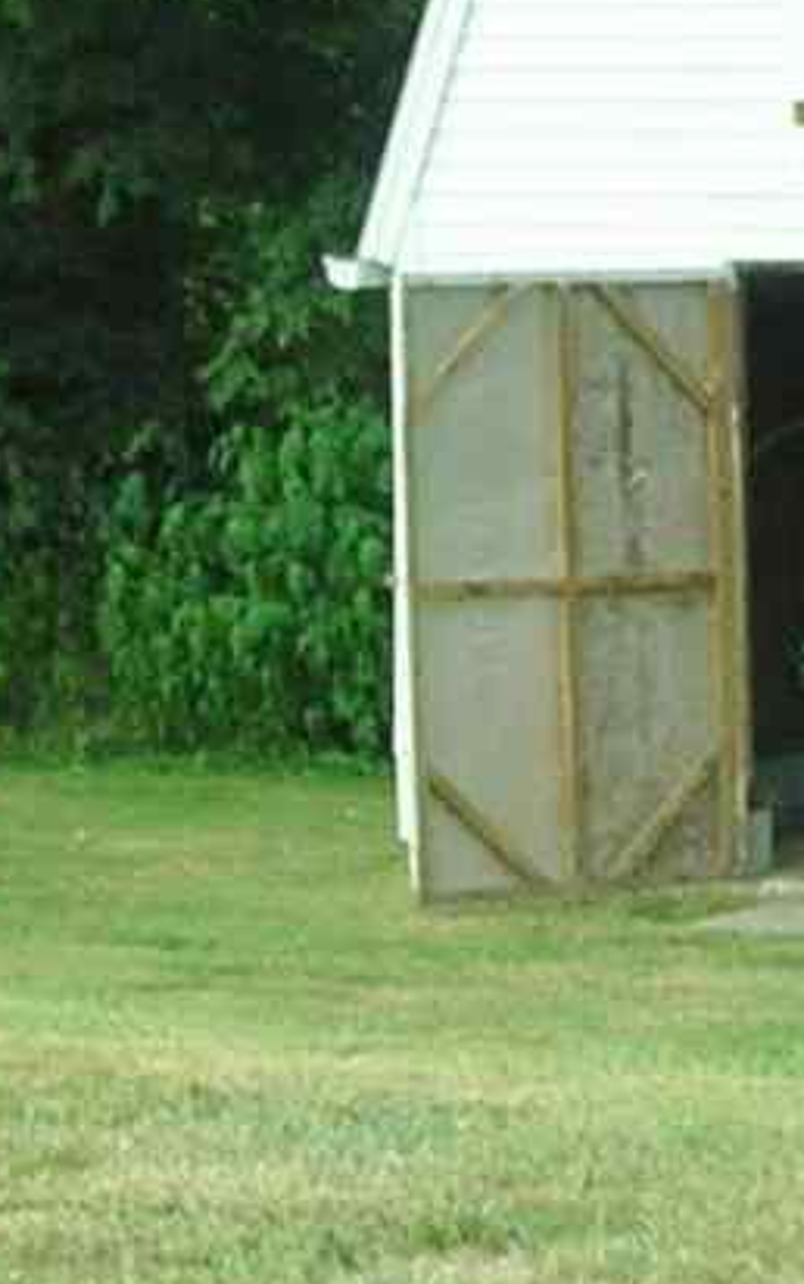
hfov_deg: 6.7
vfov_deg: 11.0
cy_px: 156
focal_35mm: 189
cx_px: 1754
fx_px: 6617
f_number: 3.7
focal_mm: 6
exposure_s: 1/155
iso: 50
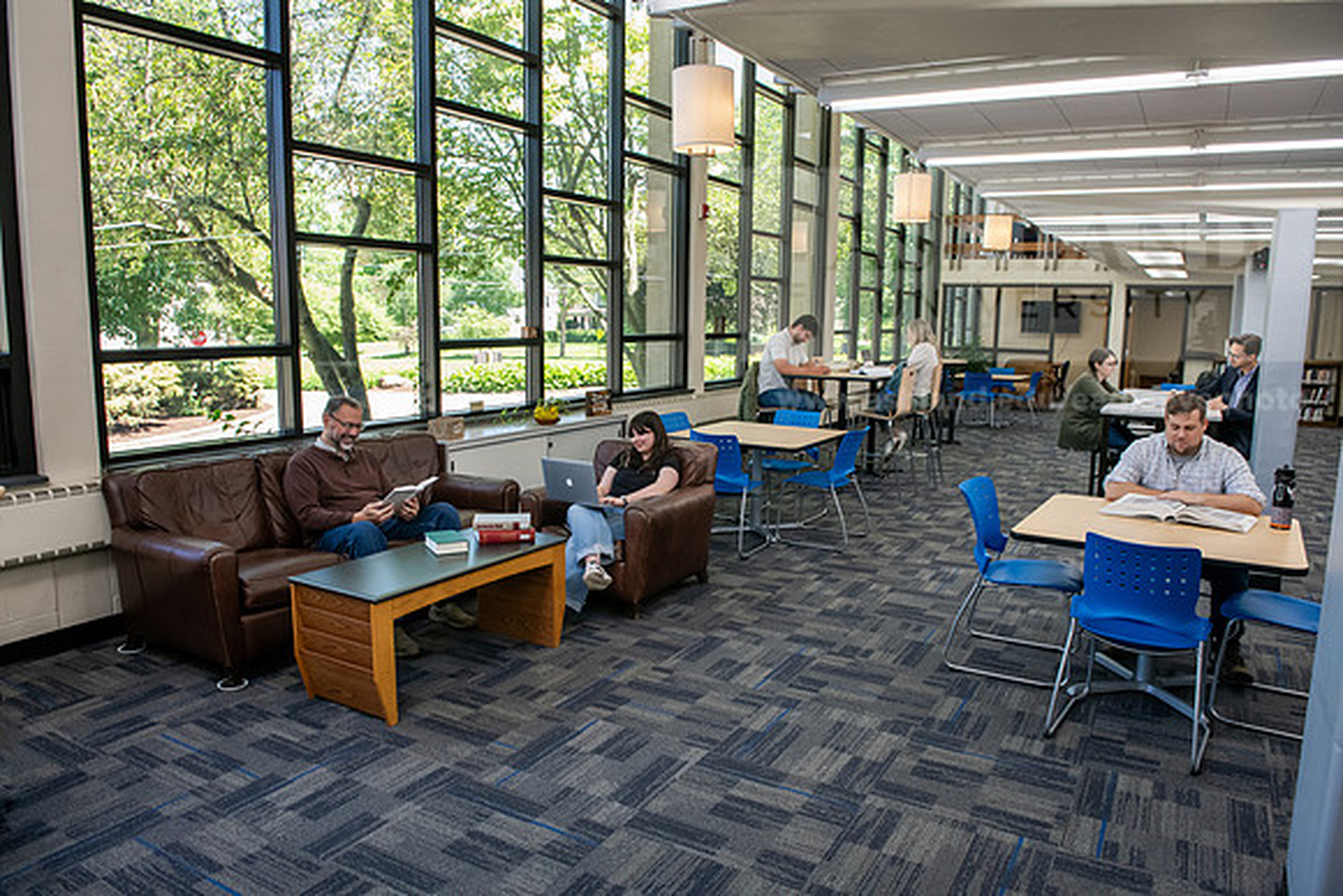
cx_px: 672
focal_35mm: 24
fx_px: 896
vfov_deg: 53.2
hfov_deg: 73.7
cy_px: 448
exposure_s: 1/160
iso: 1600
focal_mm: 24
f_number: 5.6
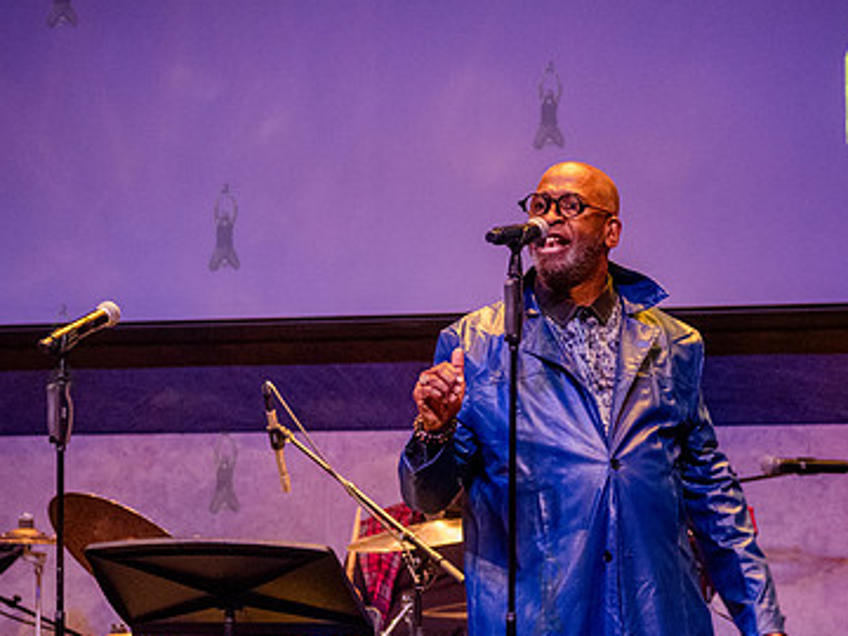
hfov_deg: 13.6
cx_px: 501
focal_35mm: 145
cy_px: 347
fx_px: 3552
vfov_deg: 10.2
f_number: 3.5
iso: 5000
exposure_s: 1/500
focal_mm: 86
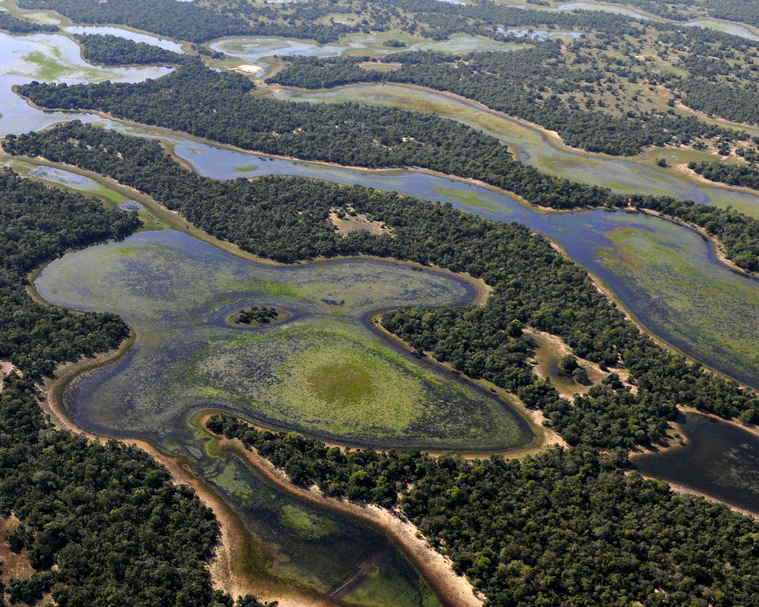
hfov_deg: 47.8
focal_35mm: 37
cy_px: 343
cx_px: 223
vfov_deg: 40.1
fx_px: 831
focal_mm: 18
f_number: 5
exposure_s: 1/800
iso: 320
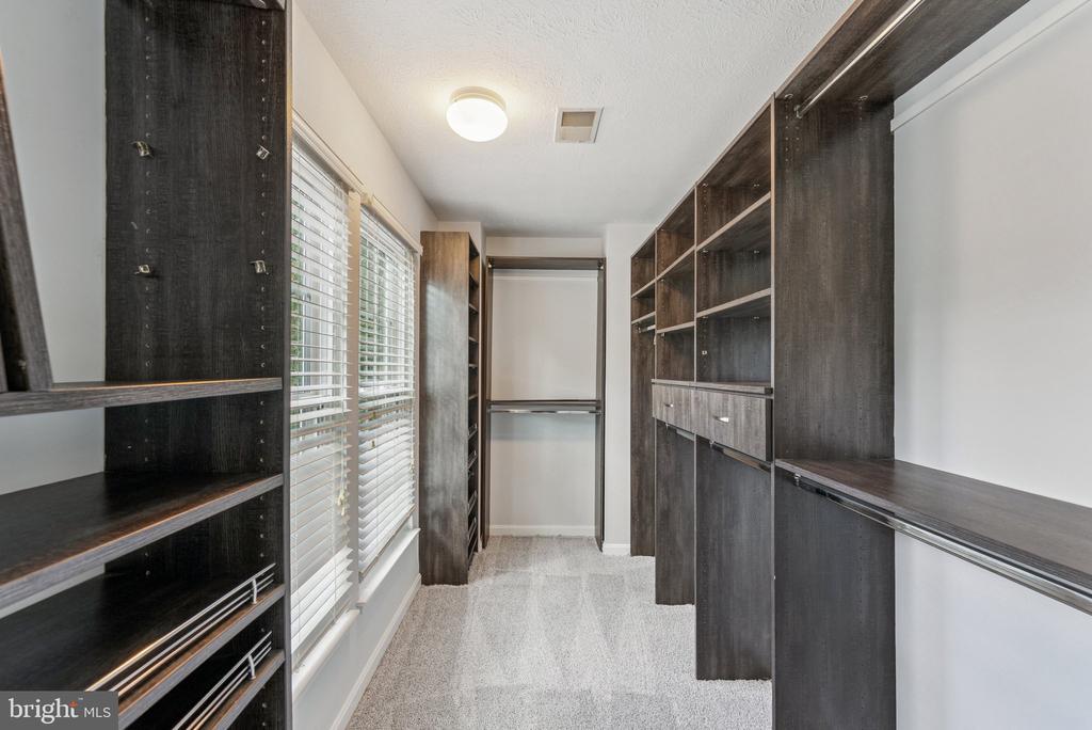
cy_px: 365
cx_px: 546
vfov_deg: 81.3
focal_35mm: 14
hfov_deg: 104.2
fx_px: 425
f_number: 9
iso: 250
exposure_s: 1/2.5
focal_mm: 14
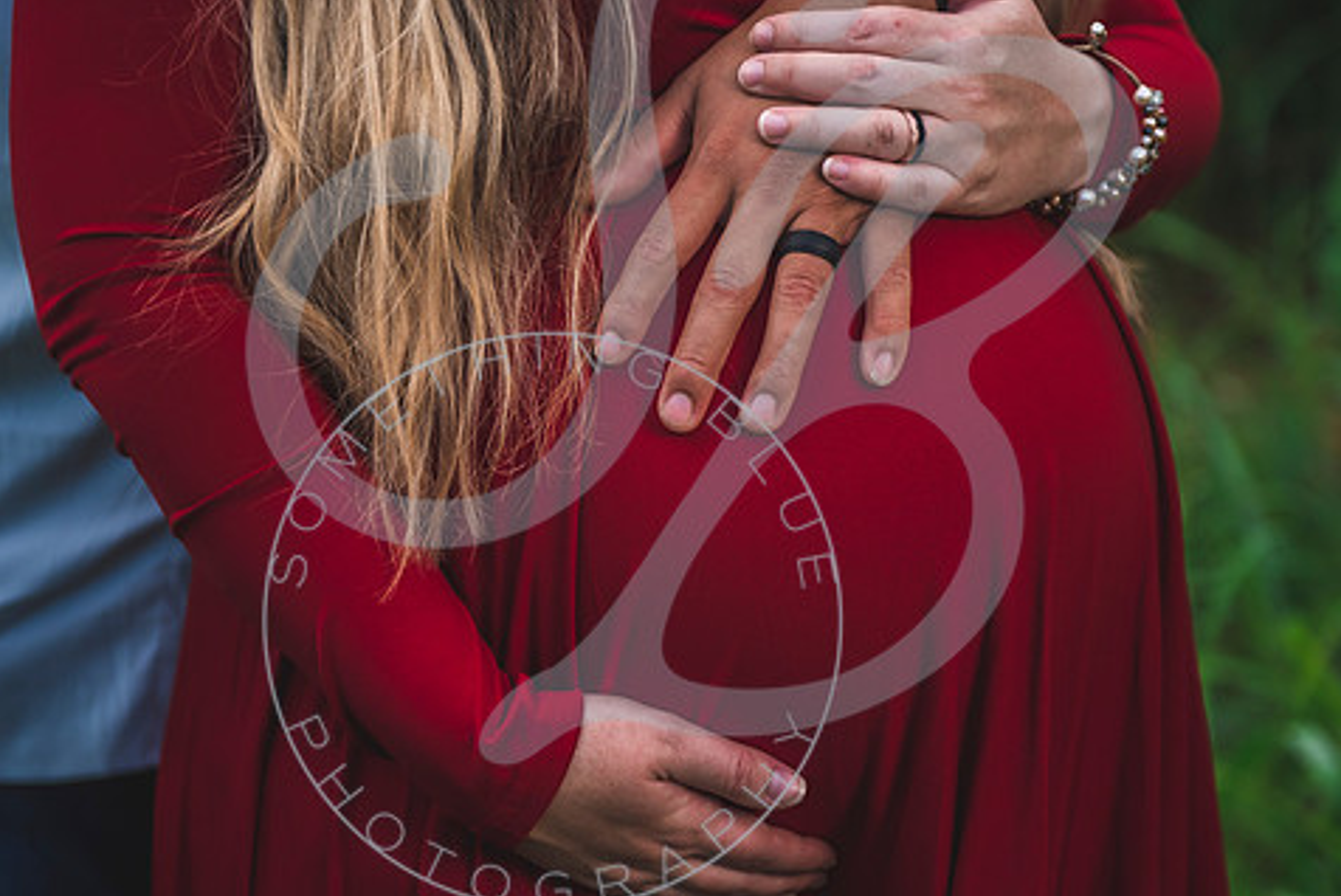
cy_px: 385
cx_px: 638
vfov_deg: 15.0
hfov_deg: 22.4
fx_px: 3392
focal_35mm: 91
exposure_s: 1/500
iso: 100
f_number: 2.8
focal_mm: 70
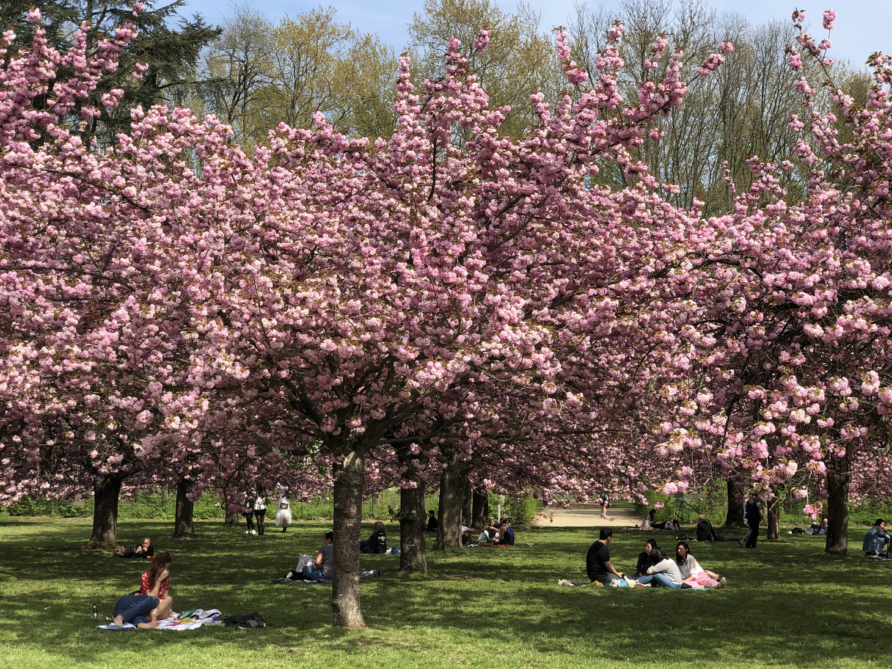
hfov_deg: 33.8
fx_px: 1469
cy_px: 335
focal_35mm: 57
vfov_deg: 25.7
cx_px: 437
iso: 16
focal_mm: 6
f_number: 2.4
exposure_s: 1/623
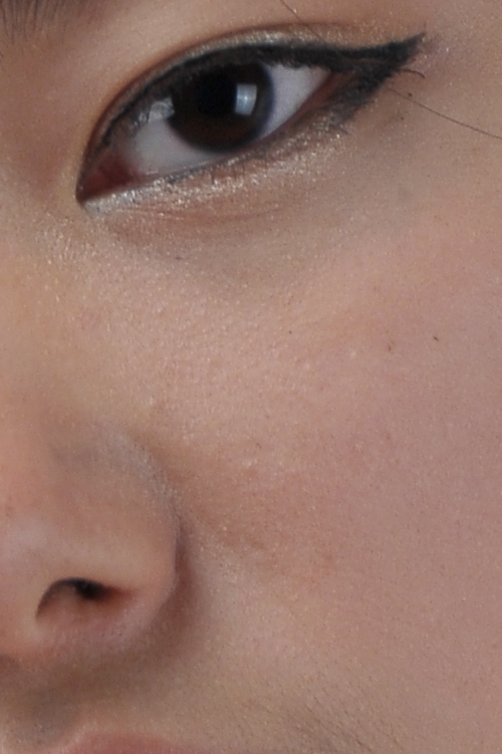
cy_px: 603
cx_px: 193
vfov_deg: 1.2
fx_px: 35588
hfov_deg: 0.8
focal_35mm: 1700
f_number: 6.3
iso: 500
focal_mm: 300
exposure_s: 1/160
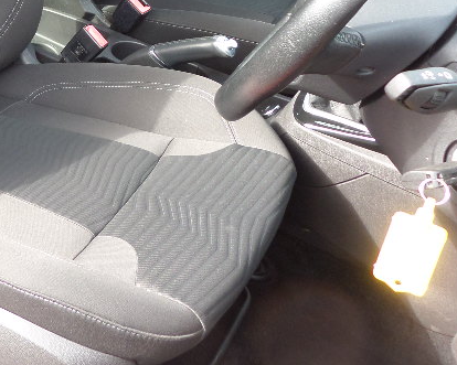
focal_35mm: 58
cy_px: -13
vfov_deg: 24.8
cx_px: 13
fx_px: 784
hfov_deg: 30.5
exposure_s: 1/45
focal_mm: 4.3
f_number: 3.1
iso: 80
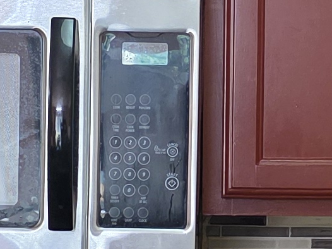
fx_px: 1678
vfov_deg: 8.5
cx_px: 250
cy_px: 145
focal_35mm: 175
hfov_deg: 11.3
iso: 640
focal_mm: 6.3
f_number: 1.7
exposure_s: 1/120
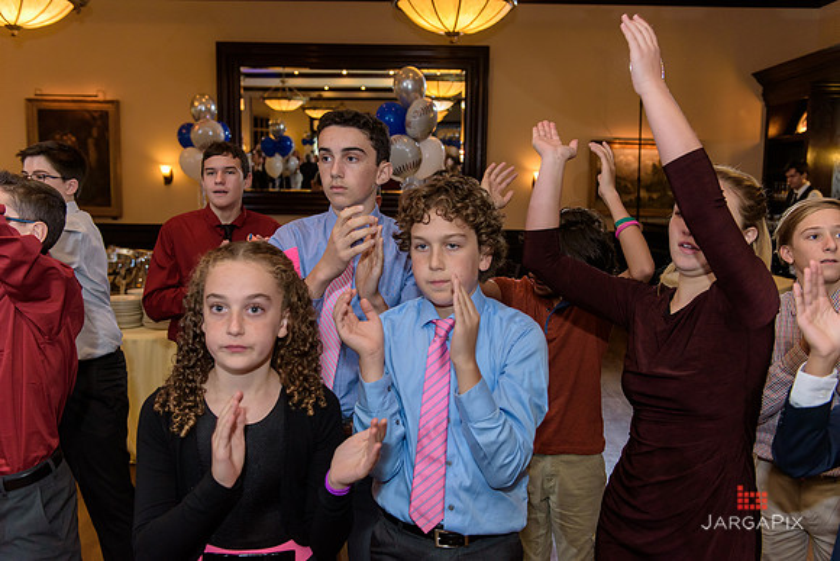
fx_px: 747
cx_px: 420
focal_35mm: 32
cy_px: 280
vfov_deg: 41.1
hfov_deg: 58.7
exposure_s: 1/125
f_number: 3.2
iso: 1600
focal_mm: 32
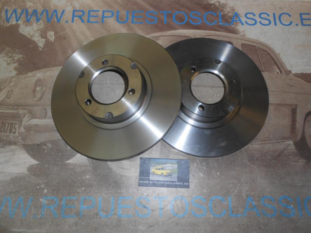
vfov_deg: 53.1
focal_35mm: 26
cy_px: 116
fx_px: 234
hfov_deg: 67.3
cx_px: 156
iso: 80
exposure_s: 1/25
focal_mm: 4.6
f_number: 3.5
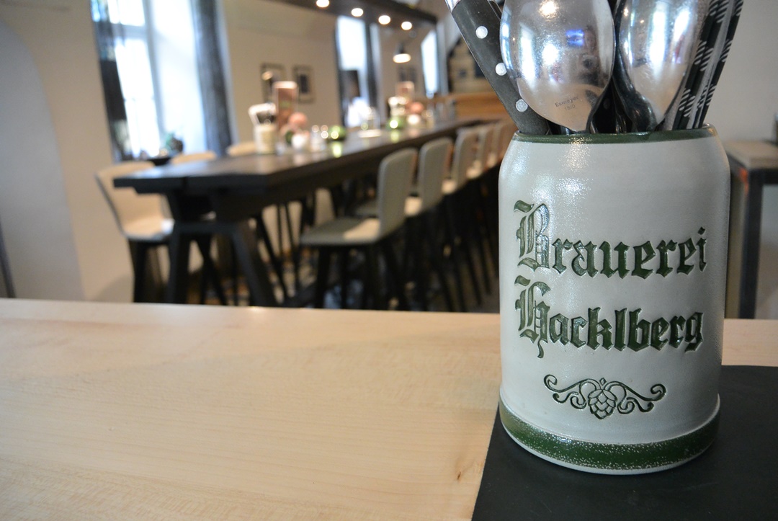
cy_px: 260
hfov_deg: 63.6
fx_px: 627
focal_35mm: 29
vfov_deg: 45.1
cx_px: 389
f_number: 3.5
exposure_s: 1/25
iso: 800
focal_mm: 11
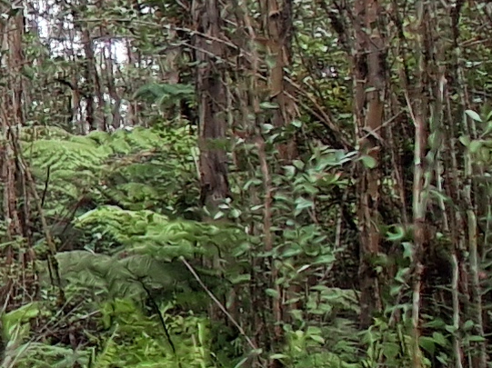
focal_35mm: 81
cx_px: -364
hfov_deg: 19.1
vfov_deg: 18.1
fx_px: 1150
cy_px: 108
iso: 50
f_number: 2.2
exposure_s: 1/191
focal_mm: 1.4
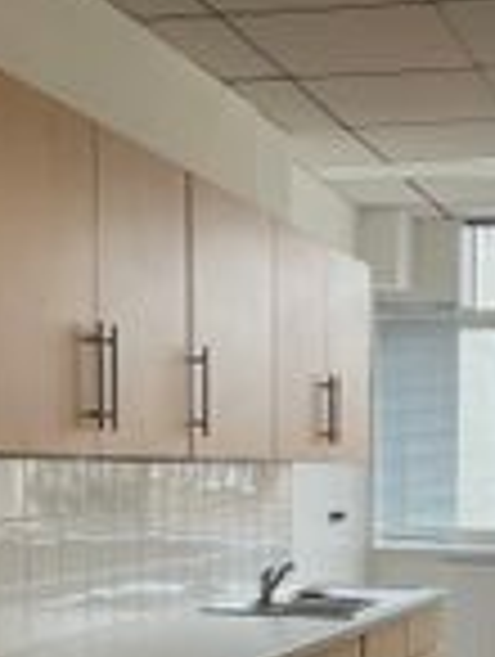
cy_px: 576
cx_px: 436
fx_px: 1350
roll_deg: -0.9
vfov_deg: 26.5
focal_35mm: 71
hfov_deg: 20.4
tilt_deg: -5.2
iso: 32
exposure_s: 1/276
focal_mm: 4.2
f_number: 1.6
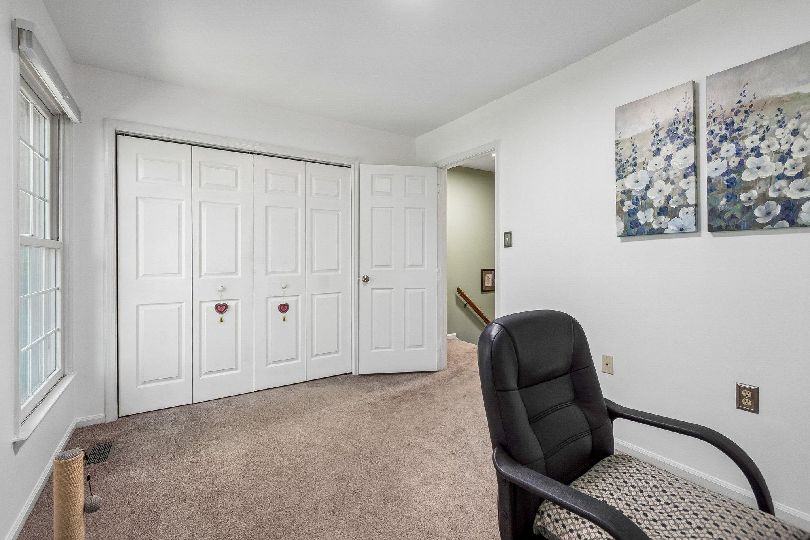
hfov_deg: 100.4
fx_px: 337
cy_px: 270
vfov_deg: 77.3
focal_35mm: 15
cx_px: 405
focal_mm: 10
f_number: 5.6
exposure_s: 1/50
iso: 400
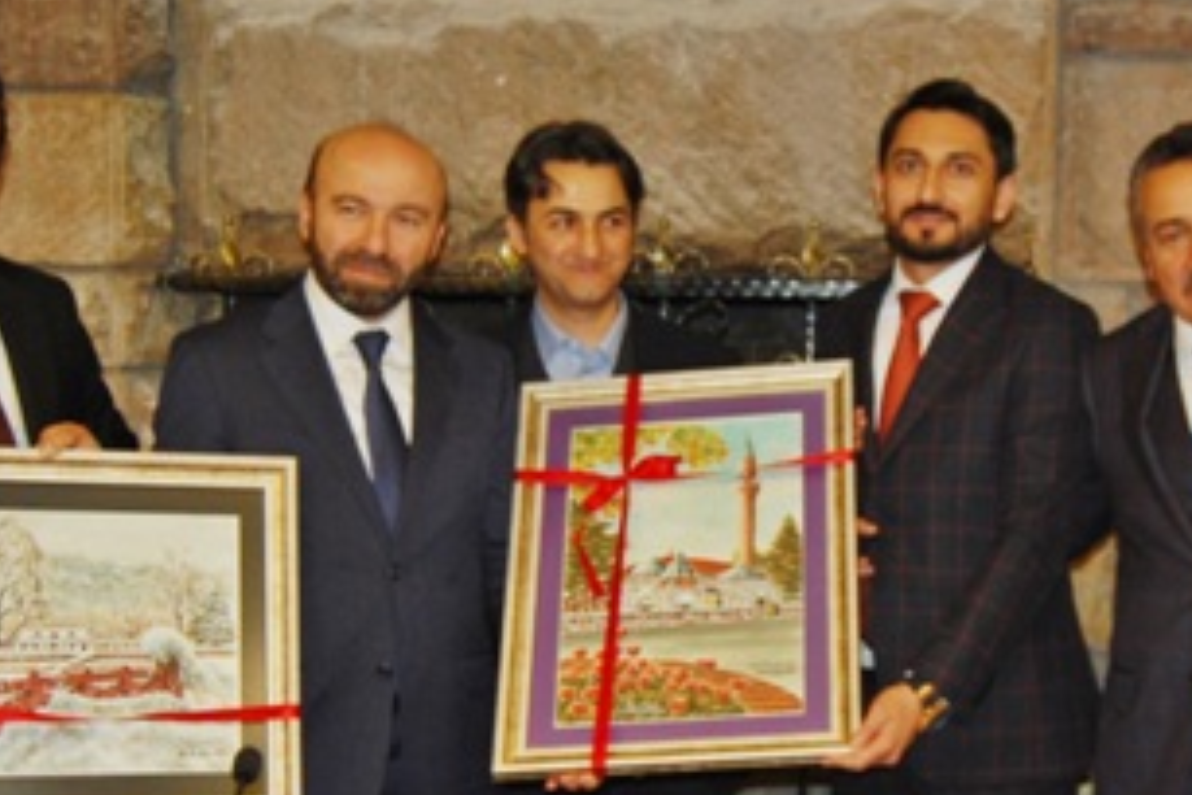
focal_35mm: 72
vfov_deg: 18.9
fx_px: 2385
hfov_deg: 28.0
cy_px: 514
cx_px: 744
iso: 400
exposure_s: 1/60
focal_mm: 23
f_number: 3.8
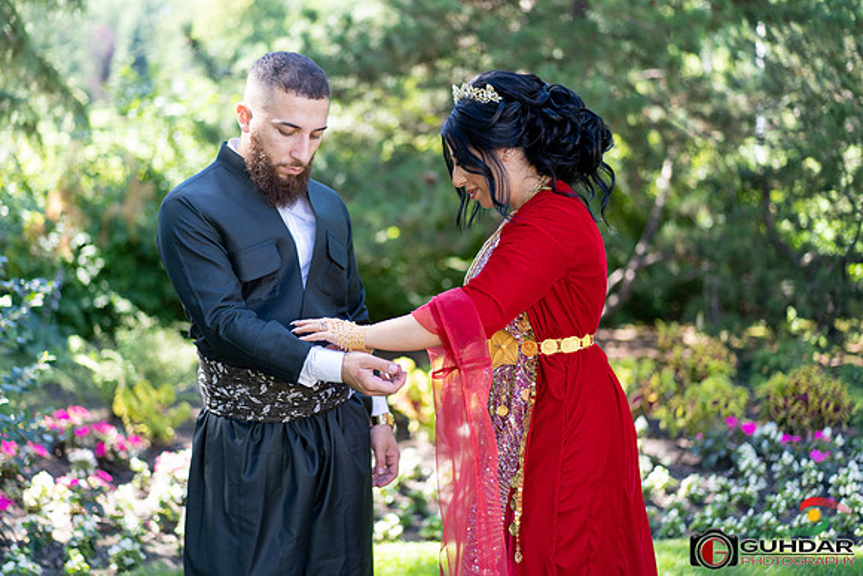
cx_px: 432
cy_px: 288
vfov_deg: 24.6
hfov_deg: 36.2
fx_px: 1319
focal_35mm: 55
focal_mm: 55
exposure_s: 1/250
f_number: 1.8
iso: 100
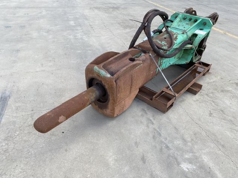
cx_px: 119
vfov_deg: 53.1
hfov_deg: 67.3
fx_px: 179
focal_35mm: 26
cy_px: 89
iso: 32
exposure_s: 1/981
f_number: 1.8
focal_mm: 4.25
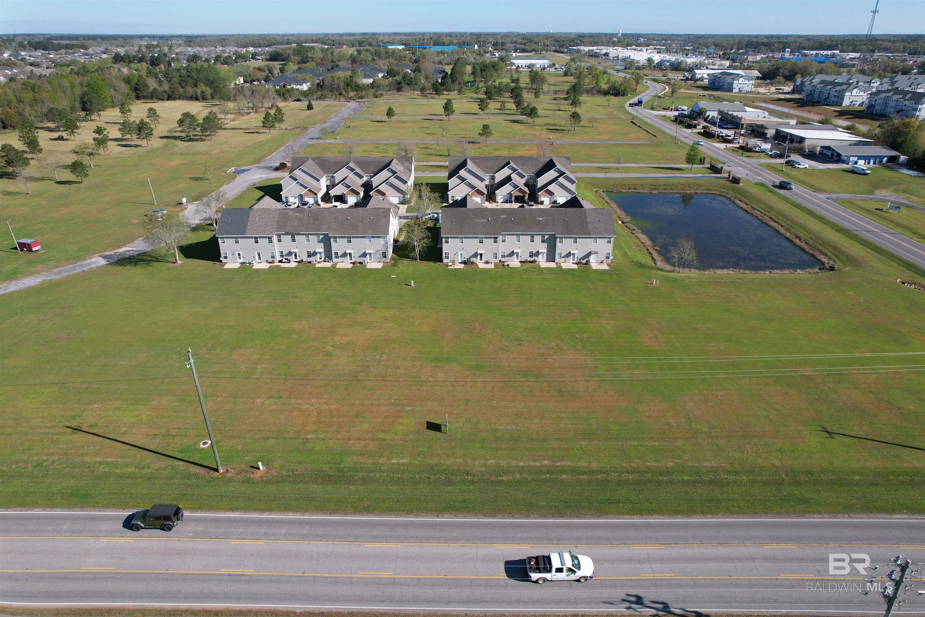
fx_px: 565
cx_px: 462
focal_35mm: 22
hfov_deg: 78.6
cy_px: 308
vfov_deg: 57.2
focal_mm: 8.38
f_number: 2.8
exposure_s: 1/1500
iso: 100
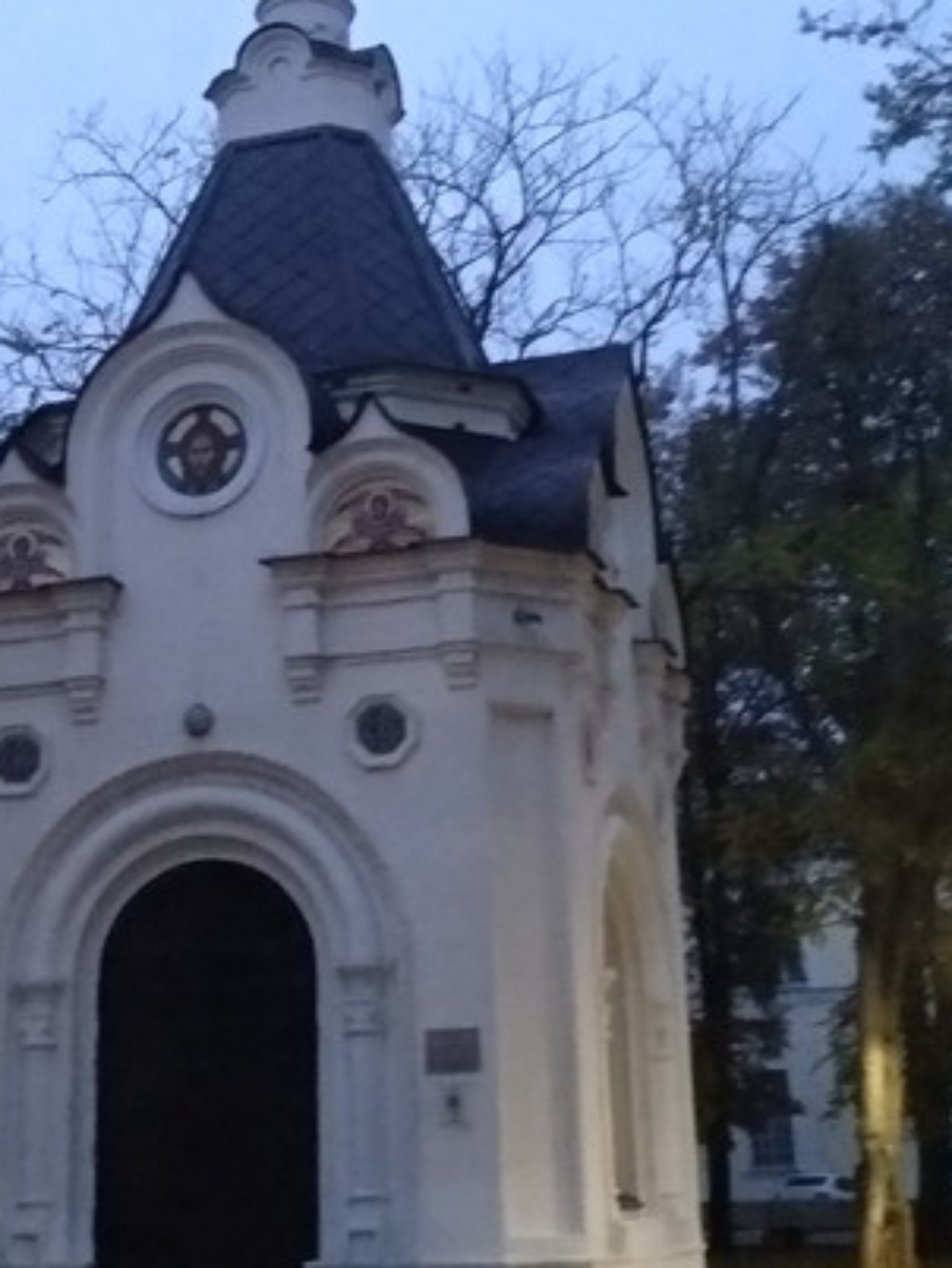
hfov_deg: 40.3
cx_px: 334
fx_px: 1282
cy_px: 593
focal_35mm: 35
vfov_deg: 52.6
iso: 2000
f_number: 2.2
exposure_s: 1/17
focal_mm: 3.81
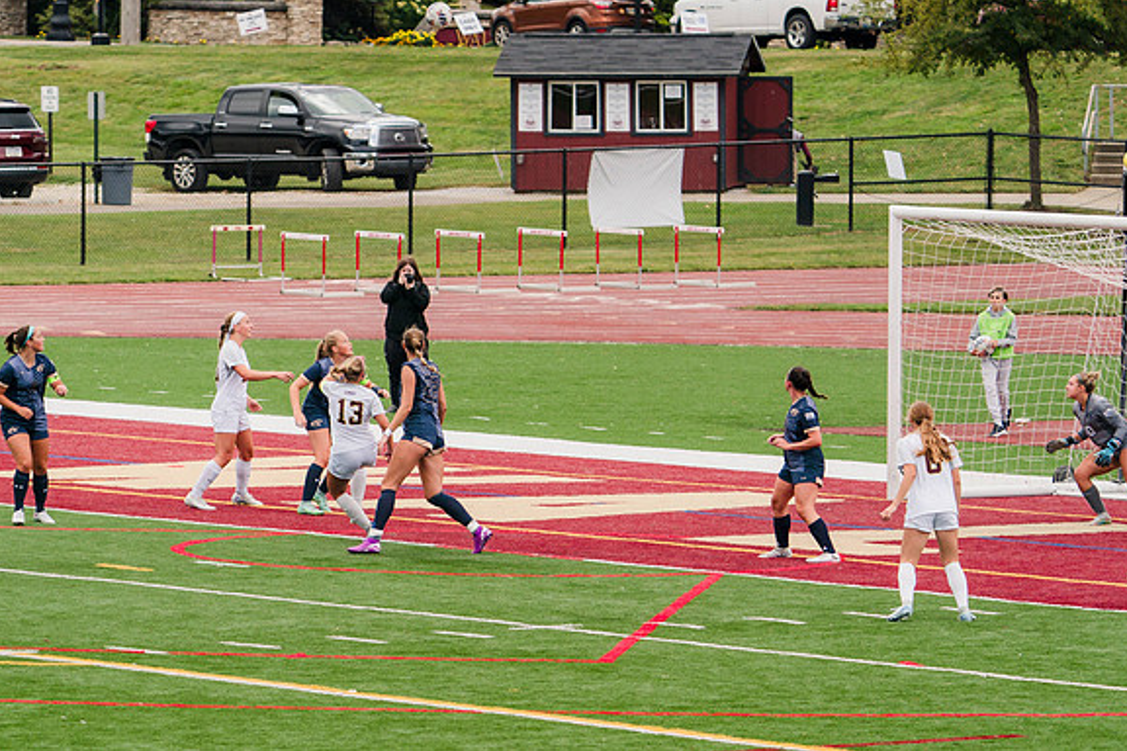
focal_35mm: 261
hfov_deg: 7.9
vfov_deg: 5.3
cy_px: 487
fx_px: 8170
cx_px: 444
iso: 500
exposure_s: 1/1600
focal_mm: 200
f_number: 5.6
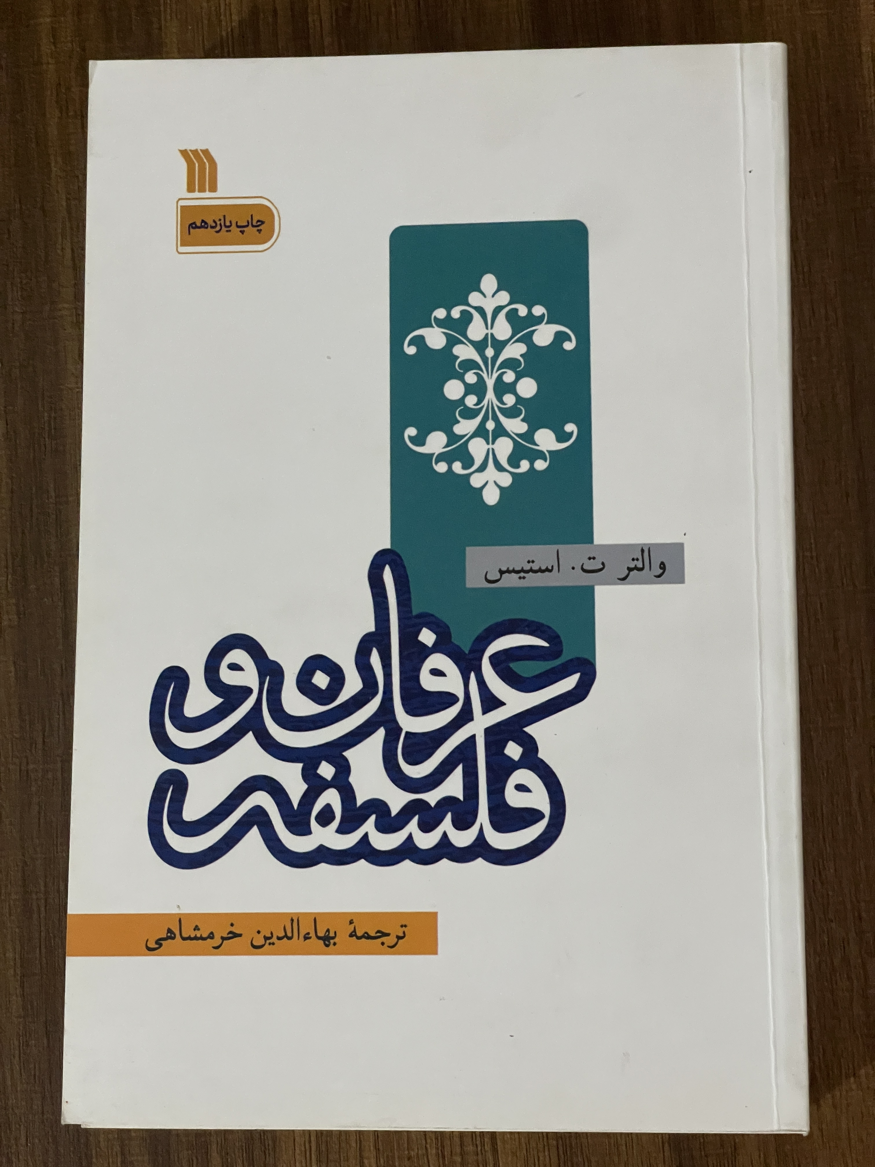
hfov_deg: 28.0
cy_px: 584
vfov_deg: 36.8
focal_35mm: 52
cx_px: 438
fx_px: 1753
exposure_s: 1/60
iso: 640
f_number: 2
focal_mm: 6
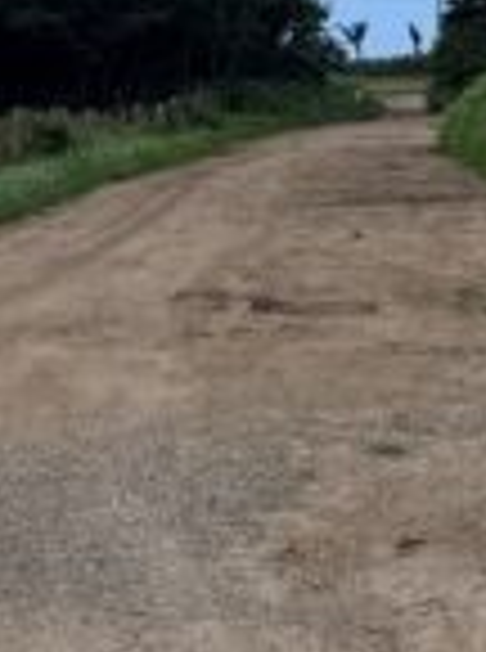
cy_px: 121
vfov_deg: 11.6
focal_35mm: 170
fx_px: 3197
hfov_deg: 8.6
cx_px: -76
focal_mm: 6.76
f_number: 1.78
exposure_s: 1/5814
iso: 80
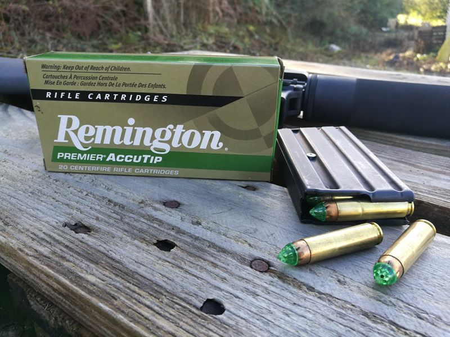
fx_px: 351
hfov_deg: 65.3
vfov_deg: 51.4
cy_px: 168
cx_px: 225
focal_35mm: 27
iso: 80
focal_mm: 4.5
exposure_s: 1/100
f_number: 2.2
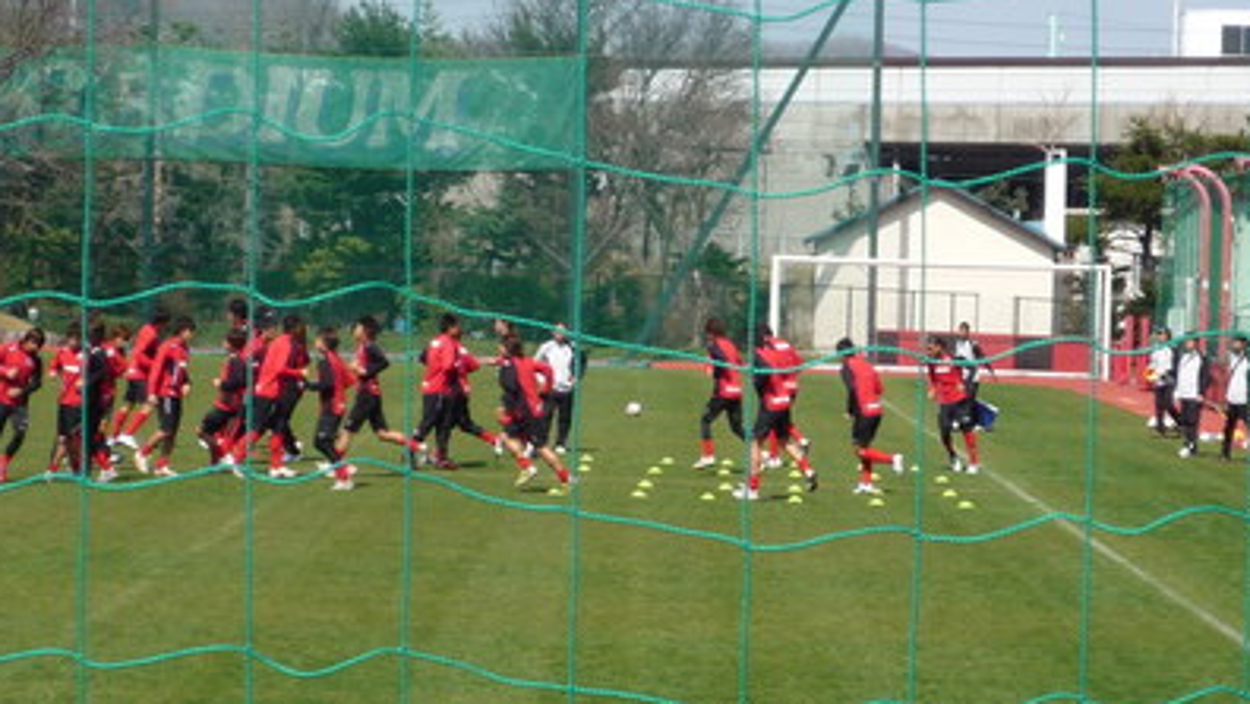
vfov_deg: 6.8
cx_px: 644
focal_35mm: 179
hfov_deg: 12.0
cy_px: 361
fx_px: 5935
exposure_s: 1/320
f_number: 5.5
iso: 100
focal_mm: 15.2
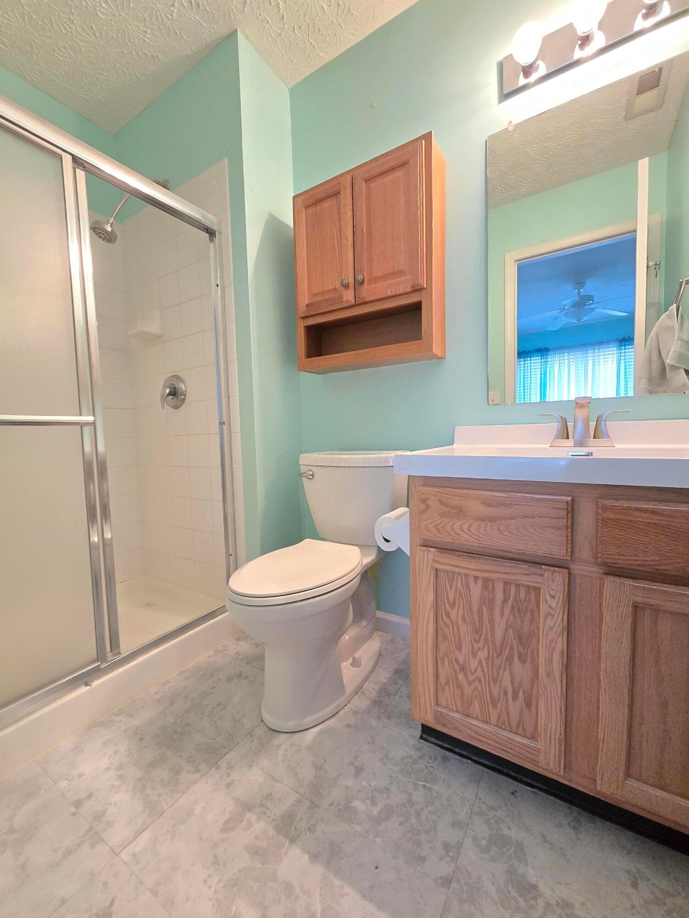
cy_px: 459
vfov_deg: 106.2
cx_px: 344
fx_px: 345
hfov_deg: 89.9
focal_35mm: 13
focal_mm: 2.2
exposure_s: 1/60
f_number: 2.2
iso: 800
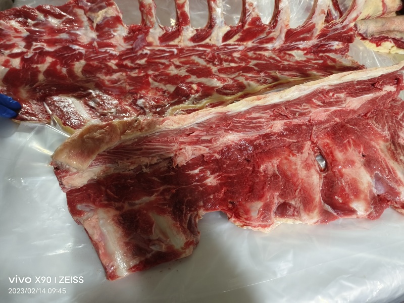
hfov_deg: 73.9
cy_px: 152
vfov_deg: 58.9
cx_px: 202
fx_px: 268
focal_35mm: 23
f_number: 1.75
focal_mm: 5.5
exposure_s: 1/50
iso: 1090
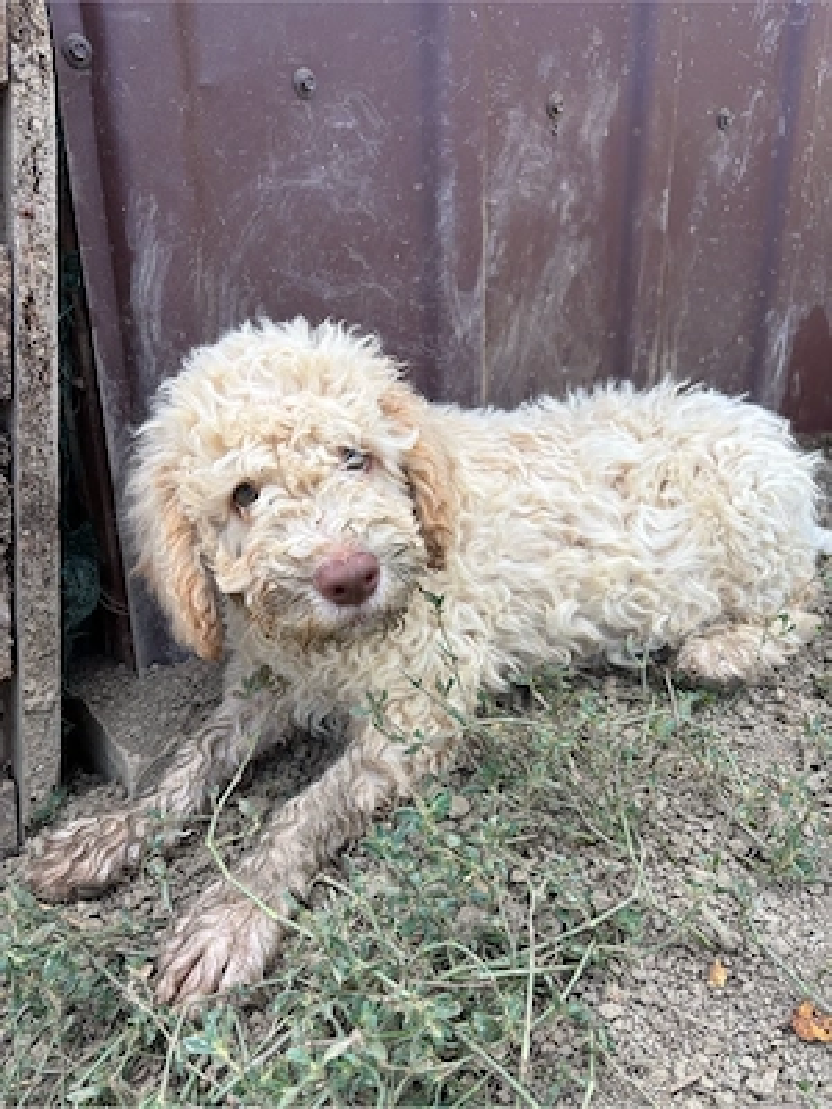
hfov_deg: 53.1
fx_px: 833
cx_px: 416
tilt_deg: -20.0
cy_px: 554
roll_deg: +0.4
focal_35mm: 26
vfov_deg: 67.3
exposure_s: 1/630
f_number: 1.6
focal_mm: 5.96
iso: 50
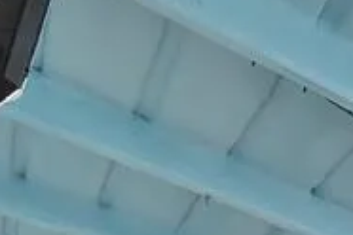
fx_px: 647
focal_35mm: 66
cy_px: 638
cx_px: 643
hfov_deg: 20.7
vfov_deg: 12.7
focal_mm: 12
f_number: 10
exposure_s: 1/1.25
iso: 640
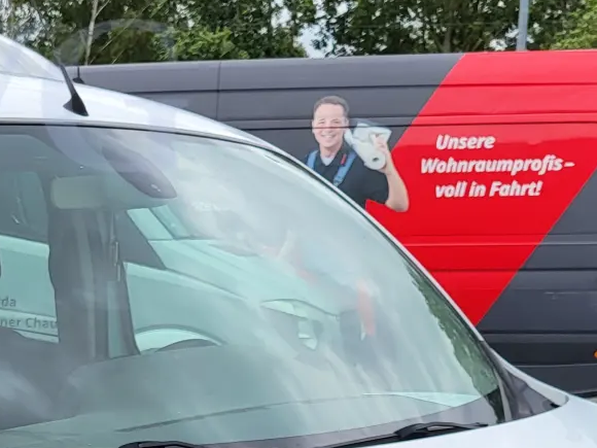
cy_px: 612
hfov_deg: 22.1
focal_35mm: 86
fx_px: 1483
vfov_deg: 16.1
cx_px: 41
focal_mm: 5.4
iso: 40
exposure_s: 1/1372
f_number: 1.8
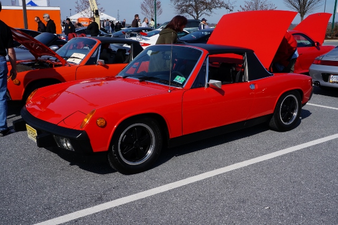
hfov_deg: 49.6
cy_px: 112
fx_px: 366
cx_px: 169
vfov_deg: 34.1
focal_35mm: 39
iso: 100
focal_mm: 26
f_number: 13
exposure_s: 1/160
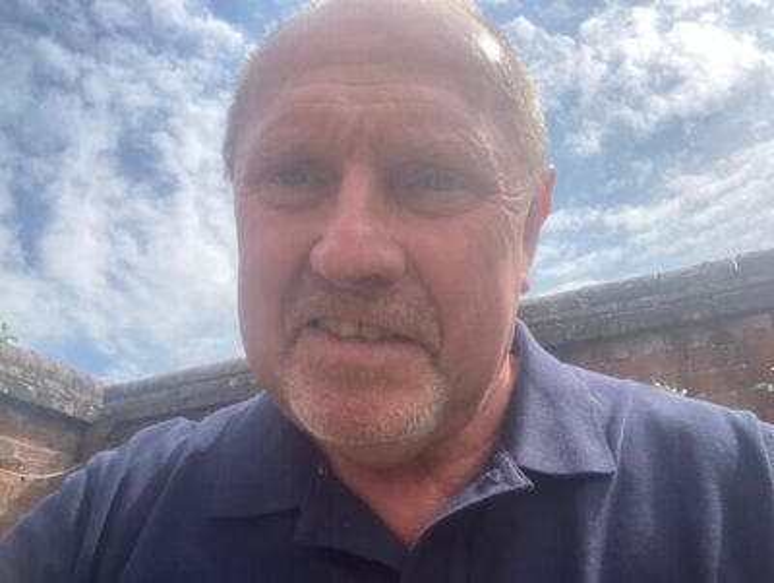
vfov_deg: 44.2
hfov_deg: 56.8
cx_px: 387
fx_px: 716
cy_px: 292
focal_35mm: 32
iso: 20
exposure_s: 1/499
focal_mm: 2.87
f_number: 2.2
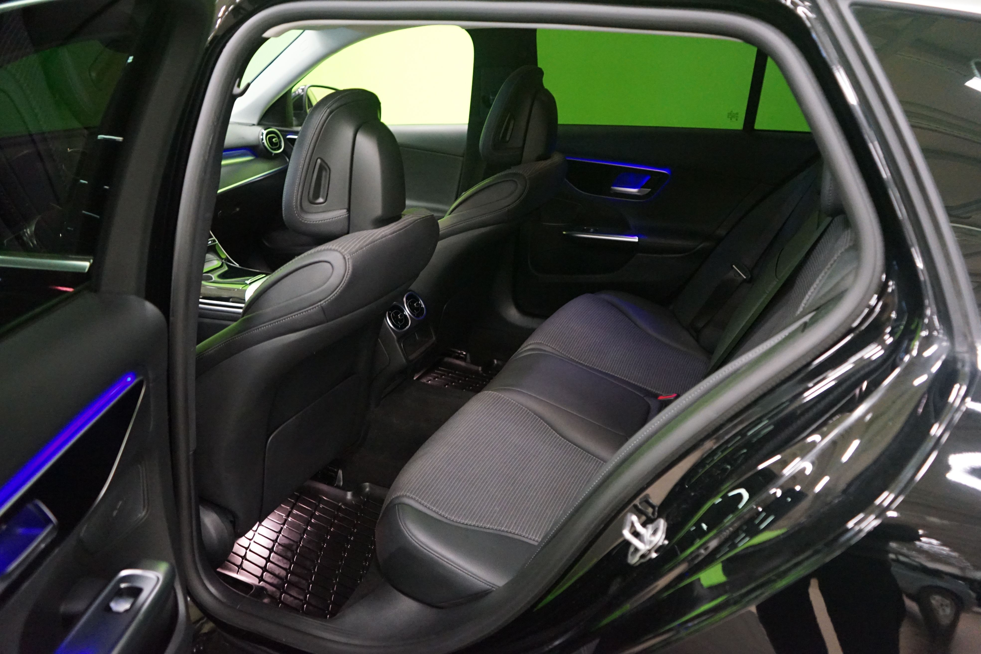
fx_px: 763
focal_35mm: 28
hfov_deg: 65.5
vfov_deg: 46.4
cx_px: 490
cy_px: 327
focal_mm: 28
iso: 6400
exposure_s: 1/25
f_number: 3.5
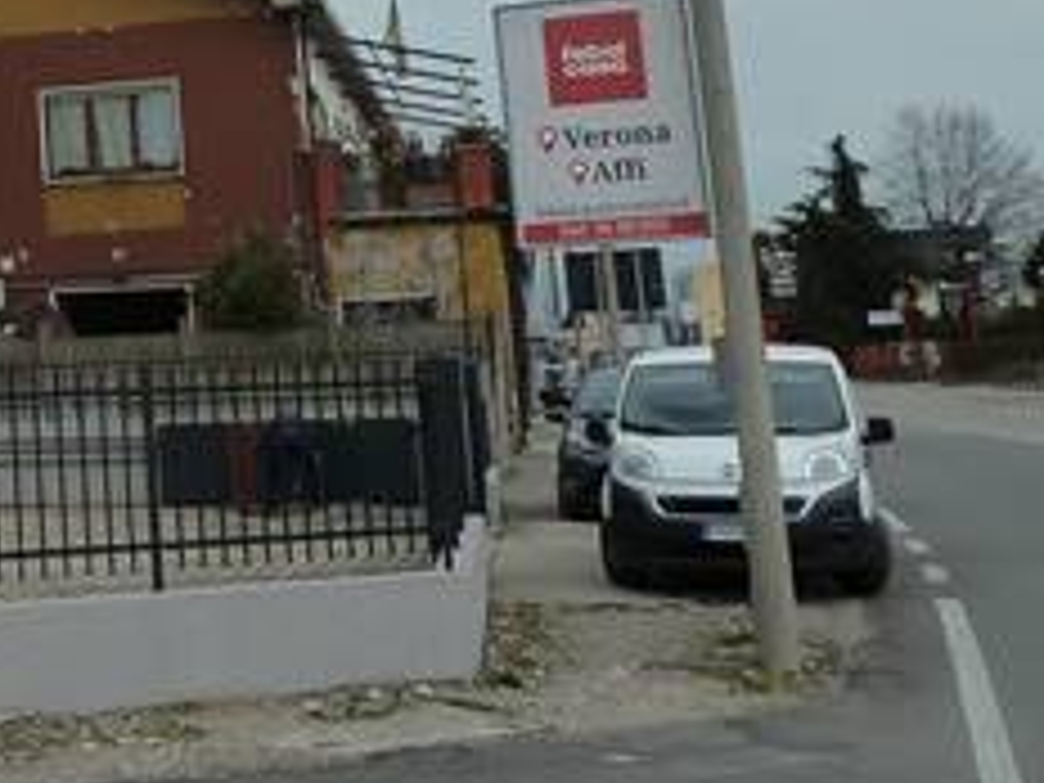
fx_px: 2081
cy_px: 22
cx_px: -320
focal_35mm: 69
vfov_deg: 20.7
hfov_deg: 24.5
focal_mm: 4.1
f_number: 4.5
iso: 125
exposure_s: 1/400
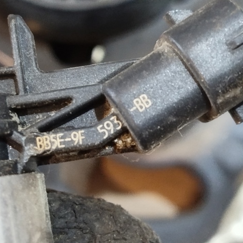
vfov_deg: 20.2
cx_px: 83
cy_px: 122
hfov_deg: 20.1
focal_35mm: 86
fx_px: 683
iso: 500
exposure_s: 1/17
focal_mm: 5.31
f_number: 1.7
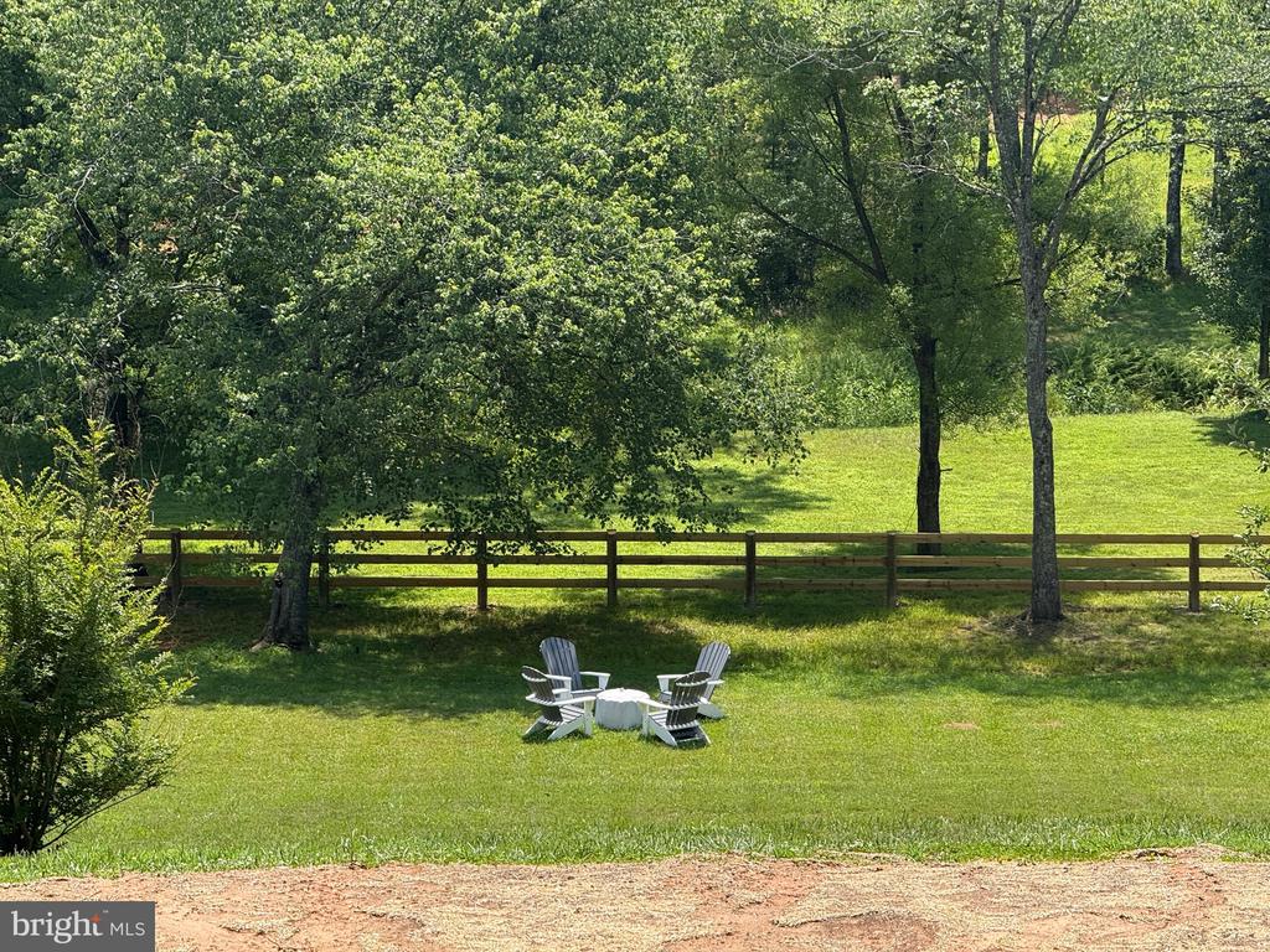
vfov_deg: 12.3
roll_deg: +2.1
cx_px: 635
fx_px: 4403
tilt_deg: -6.5
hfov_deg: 16.4
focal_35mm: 120
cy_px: 476
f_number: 2.8
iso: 64
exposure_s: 1/707
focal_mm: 15.66
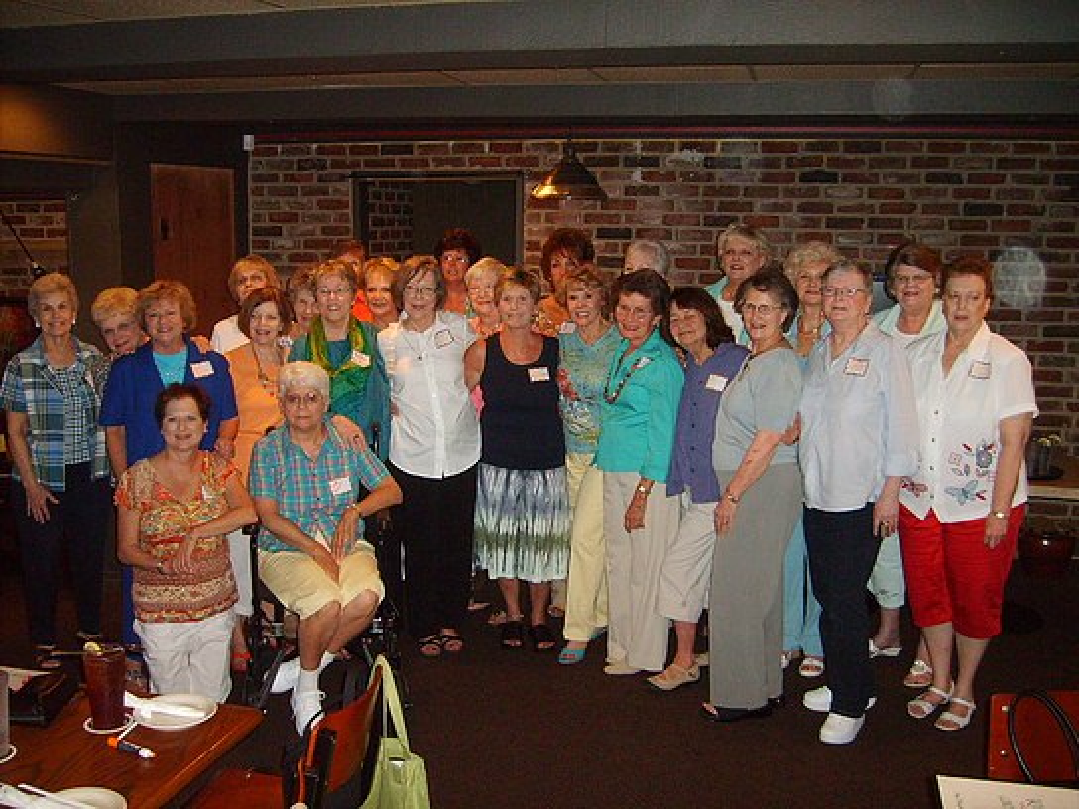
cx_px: 540
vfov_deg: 40.7
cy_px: 404
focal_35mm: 35
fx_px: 1091
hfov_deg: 52.6
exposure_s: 1/45
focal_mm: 5.8
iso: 253
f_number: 2.8
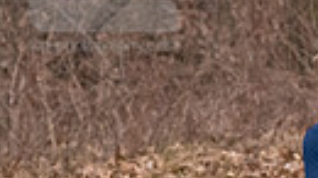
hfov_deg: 2.3
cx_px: 450
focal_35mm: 946
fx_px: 7973
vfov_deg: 1.3
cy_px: 302
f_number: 5
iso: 2000
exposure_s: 1/1600
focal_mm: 135
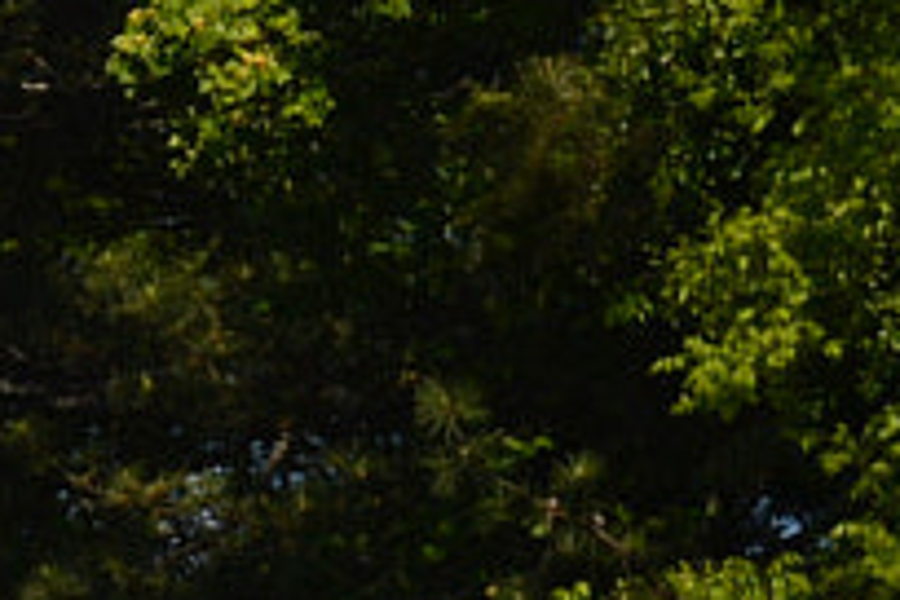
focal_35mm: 647
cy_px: 503
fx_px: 16172
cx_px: -1496
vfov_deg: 2.1
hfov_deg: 3.1
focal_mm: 55
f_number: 9
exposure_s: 1/320
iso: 100
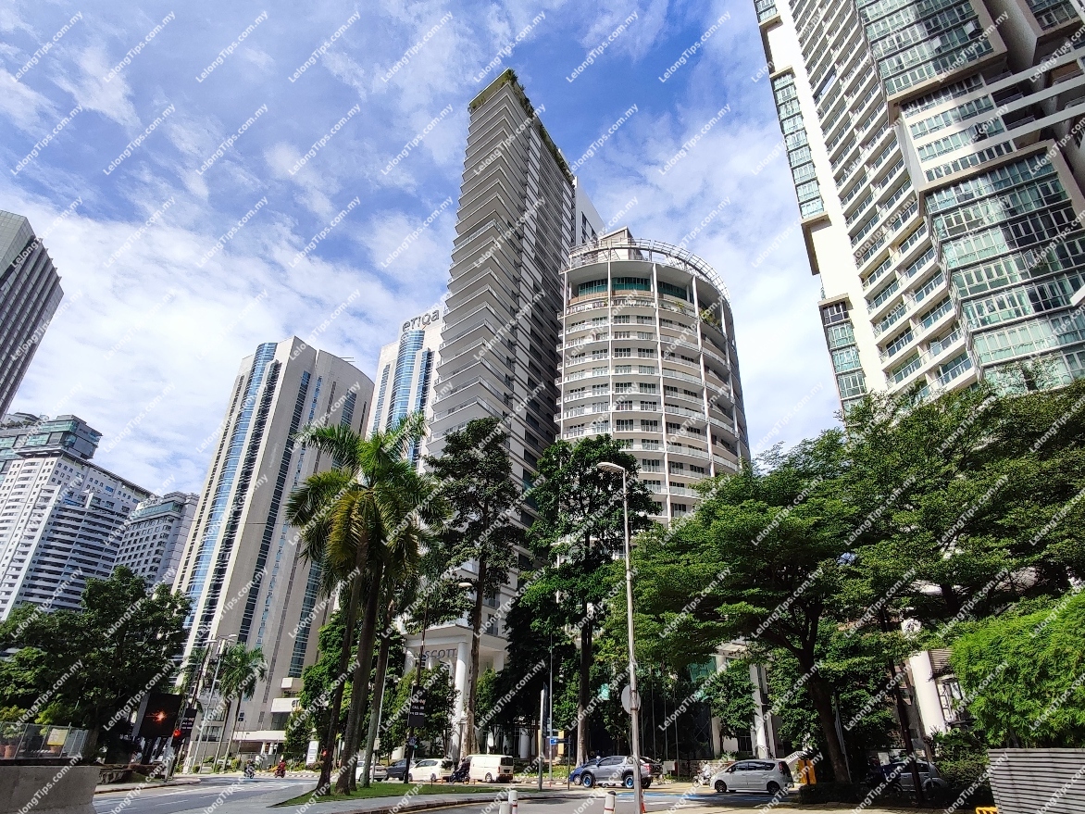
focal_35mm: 16
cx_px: 542
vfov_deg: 78.1
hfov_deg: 94.5
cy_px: 407
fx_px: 502
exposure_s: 1/1073
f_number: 2.2
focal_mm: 1.65
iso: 50
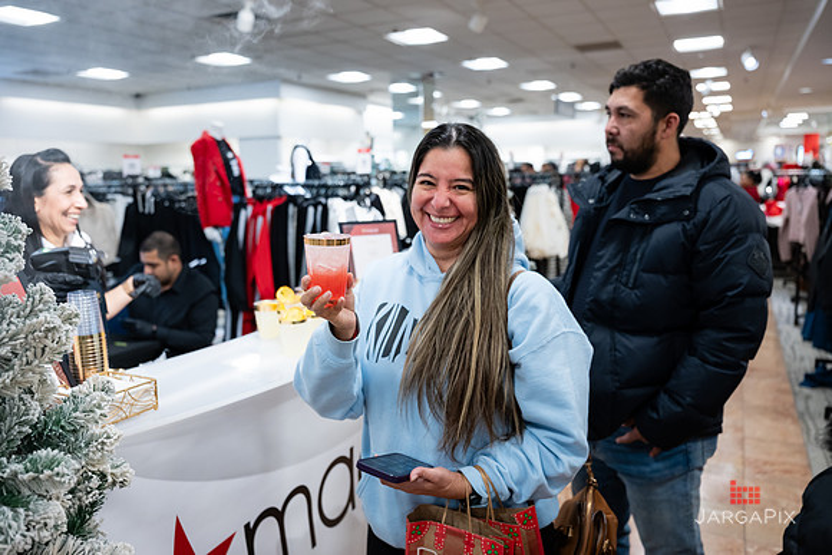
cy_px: 278
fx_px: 673
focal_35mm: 29
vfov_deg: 44.8
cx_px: 416
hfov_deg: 63.5
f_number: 3.2
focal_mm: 29
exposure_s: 1/100
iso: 1000
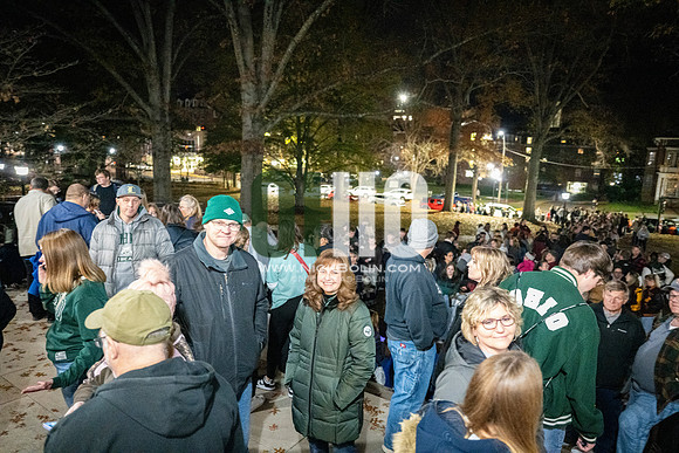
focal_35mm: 24
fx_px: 453
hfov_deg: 73.7
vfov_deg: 53.2
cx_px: 340
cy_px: 226
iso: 25600
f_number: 2.8
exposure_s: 1/60
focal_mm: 24
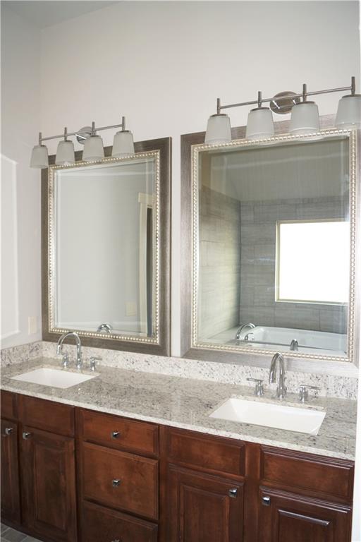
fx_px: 406
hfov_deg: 47.9
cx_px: 180
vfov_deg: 67.4
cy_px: 271
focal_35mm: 27
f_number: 4
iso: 250
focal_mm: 18
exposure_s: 1/60
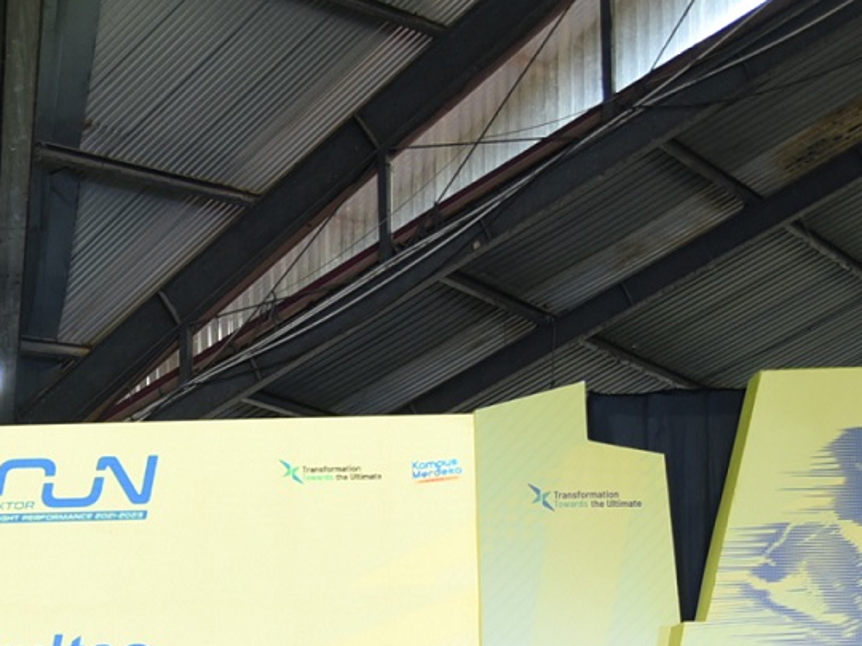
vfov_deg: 14.8
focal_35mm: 96
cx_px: -349
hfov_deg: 18.6
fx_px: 2391
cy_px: 811
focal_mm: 32
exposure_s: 1/125
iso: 800
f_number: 4
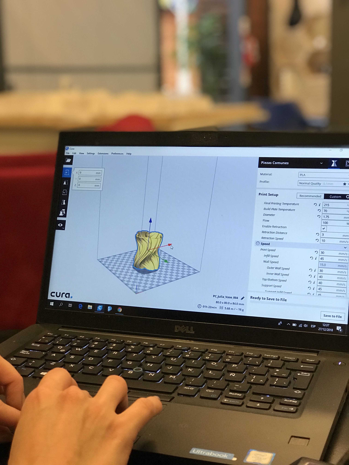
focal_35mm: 57
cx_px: 174
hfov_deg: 25.7
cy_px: 232
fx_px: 766
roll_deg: +1.9
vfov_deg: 33.8
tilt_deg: -10.5
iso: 160
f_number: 2.8
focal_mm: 6.6
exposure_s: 1/50
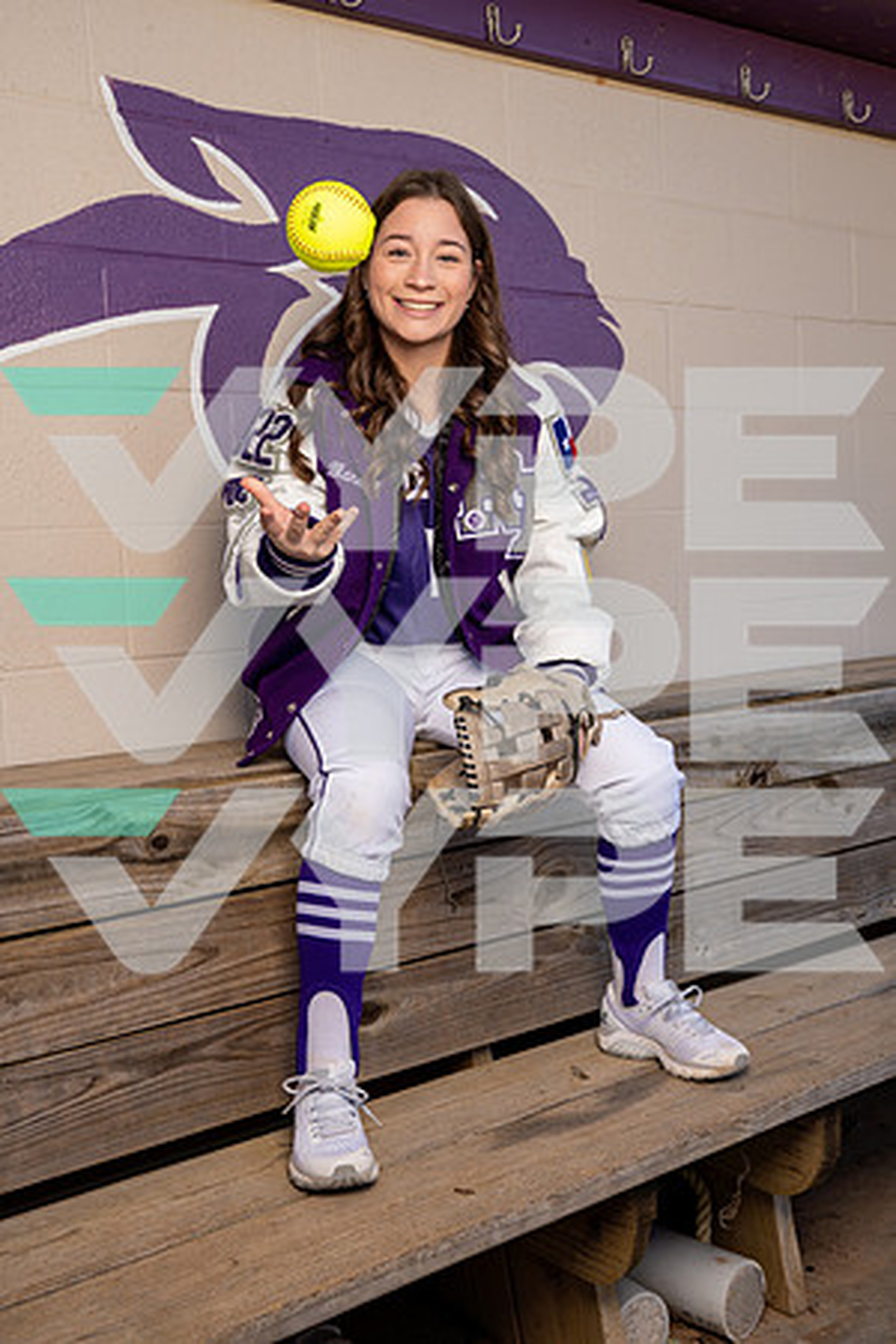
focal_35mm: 39
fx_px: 1456
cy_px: 672
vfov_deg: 49.6
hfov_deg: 34.2
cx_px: 448
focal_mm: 39
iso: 100
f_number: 5.6
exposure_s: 1/250
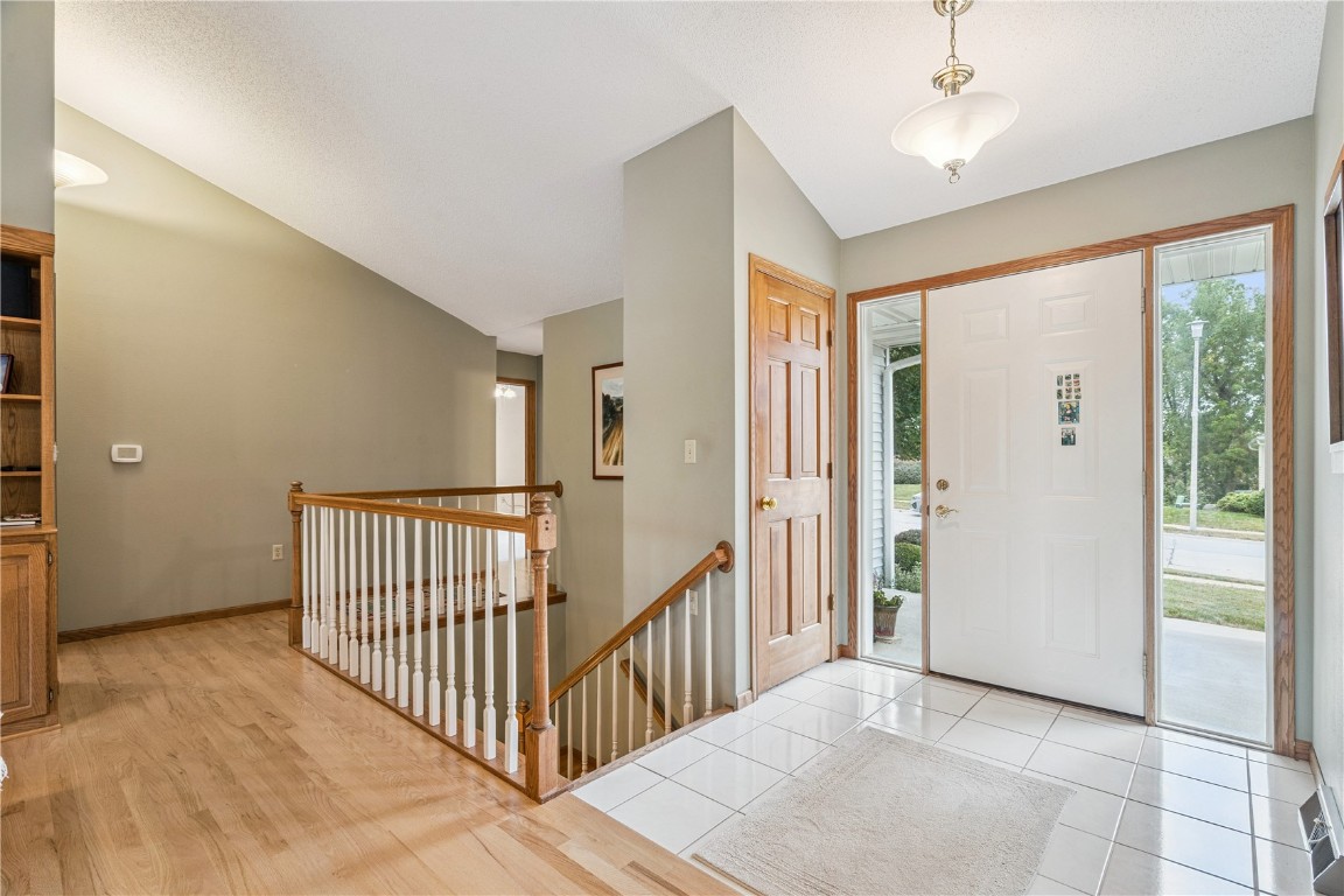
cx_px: 672
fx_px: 597
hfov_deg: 96.7
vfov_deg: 73.7
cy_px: 448
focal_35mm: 16
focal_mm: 16
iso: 400
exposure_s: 1/2
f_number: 10
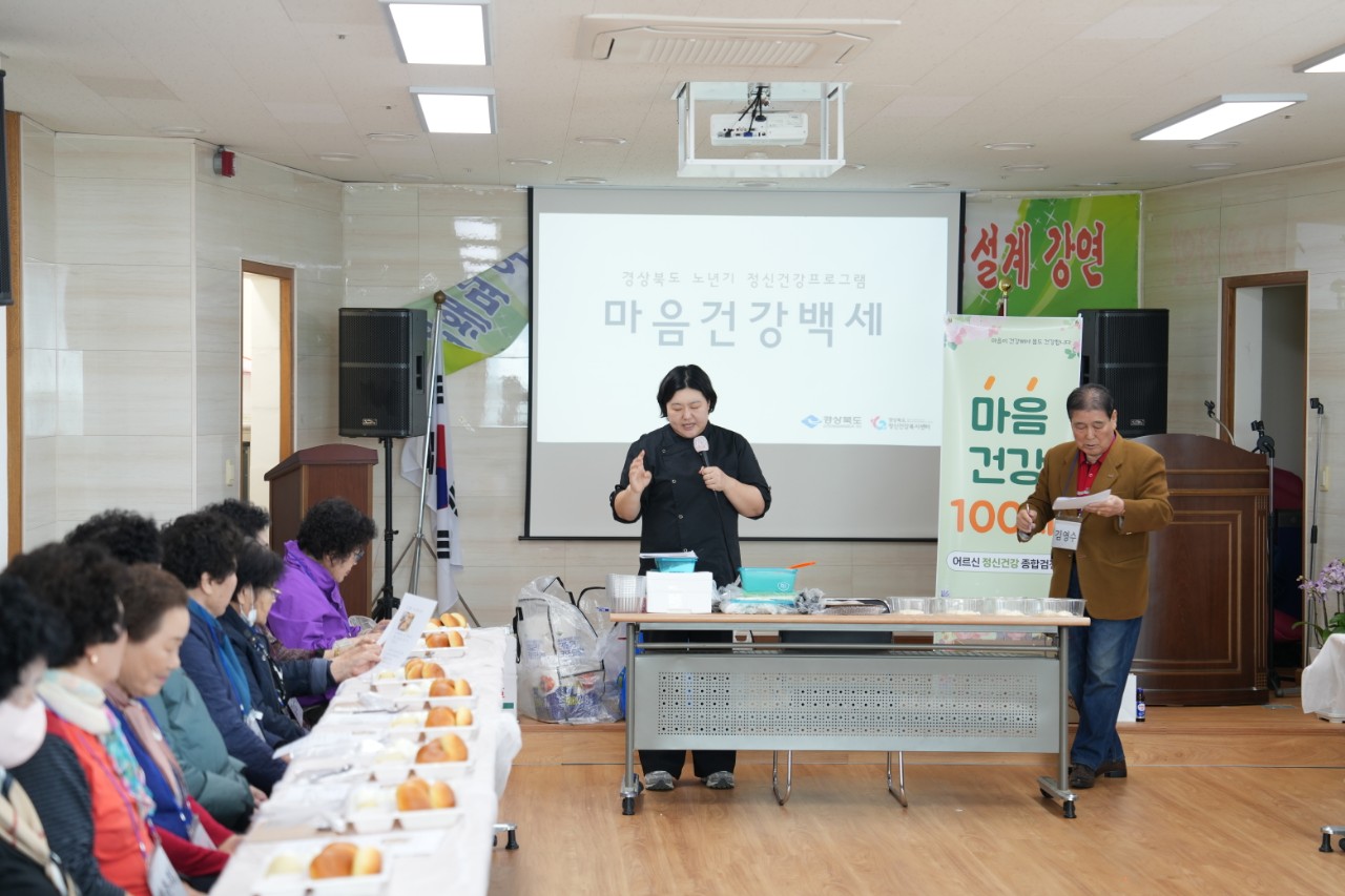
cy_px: 448
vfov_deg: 20.3
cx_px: 672
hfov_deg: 30.1
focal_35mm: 67
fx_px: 2503
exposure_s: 1/80
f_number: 2.8
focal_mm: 67
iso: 400
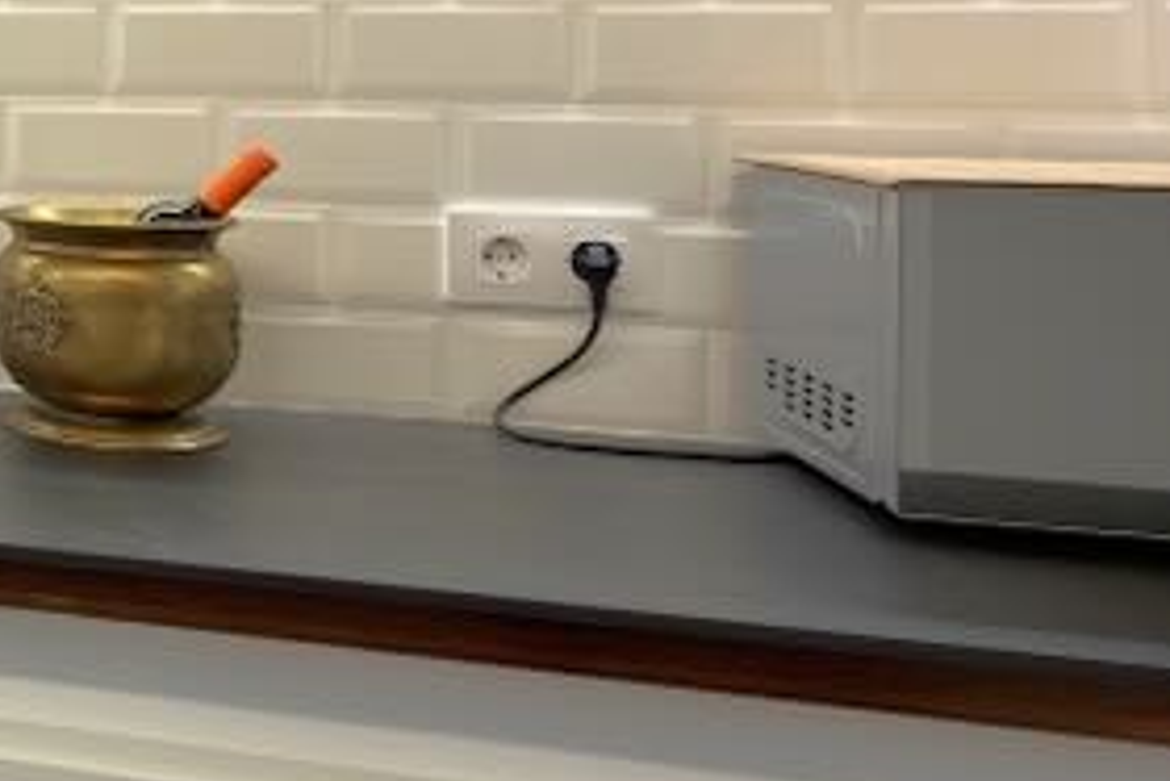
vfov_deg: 25.1
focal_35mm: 52
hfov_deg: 27.4
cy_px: 54
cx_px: -556
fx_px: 1691
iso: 64
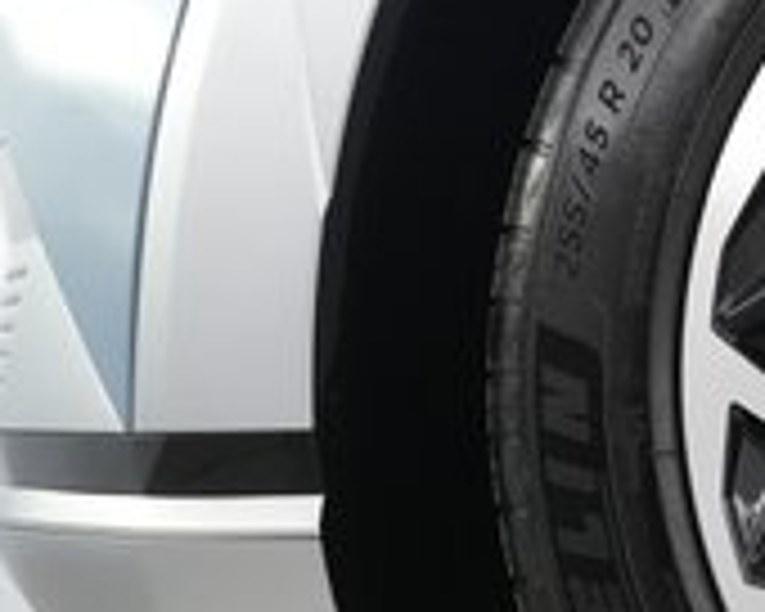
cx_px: 1282
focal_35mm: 85
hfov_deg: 18.6
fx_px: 1924
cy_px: 364
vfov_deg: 18.1
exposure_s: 1/125
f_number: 4
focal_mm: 24
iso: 5000
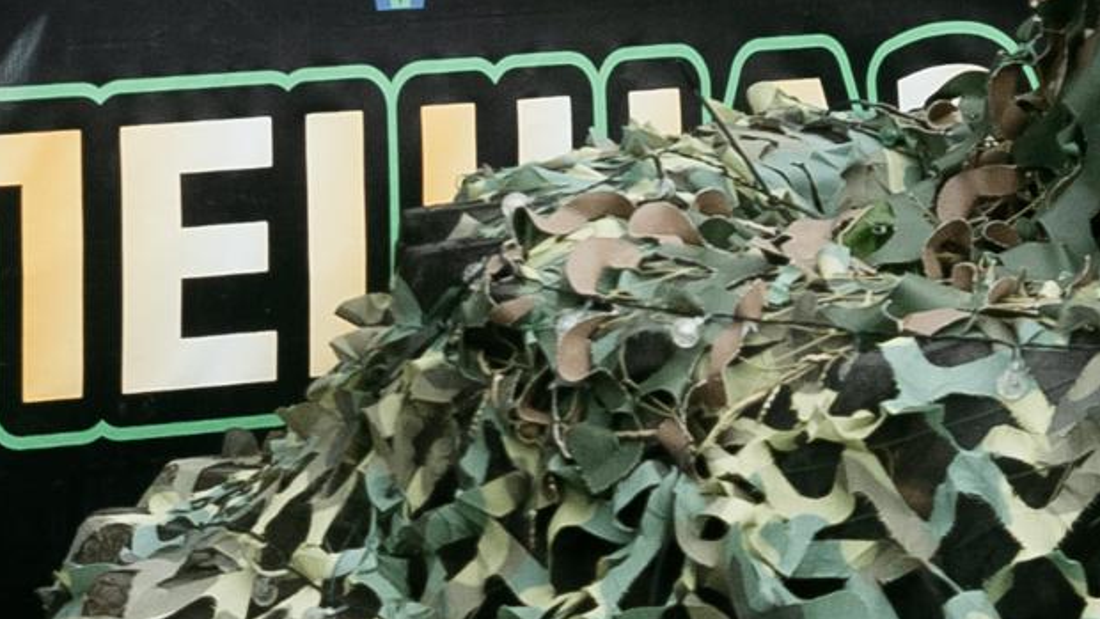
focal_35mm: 314
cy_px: -900
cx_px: 346
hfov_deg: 6.9
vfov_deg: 3.8
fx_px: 9160
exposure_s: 1/1000
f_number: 4.5
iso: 320
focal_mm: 50
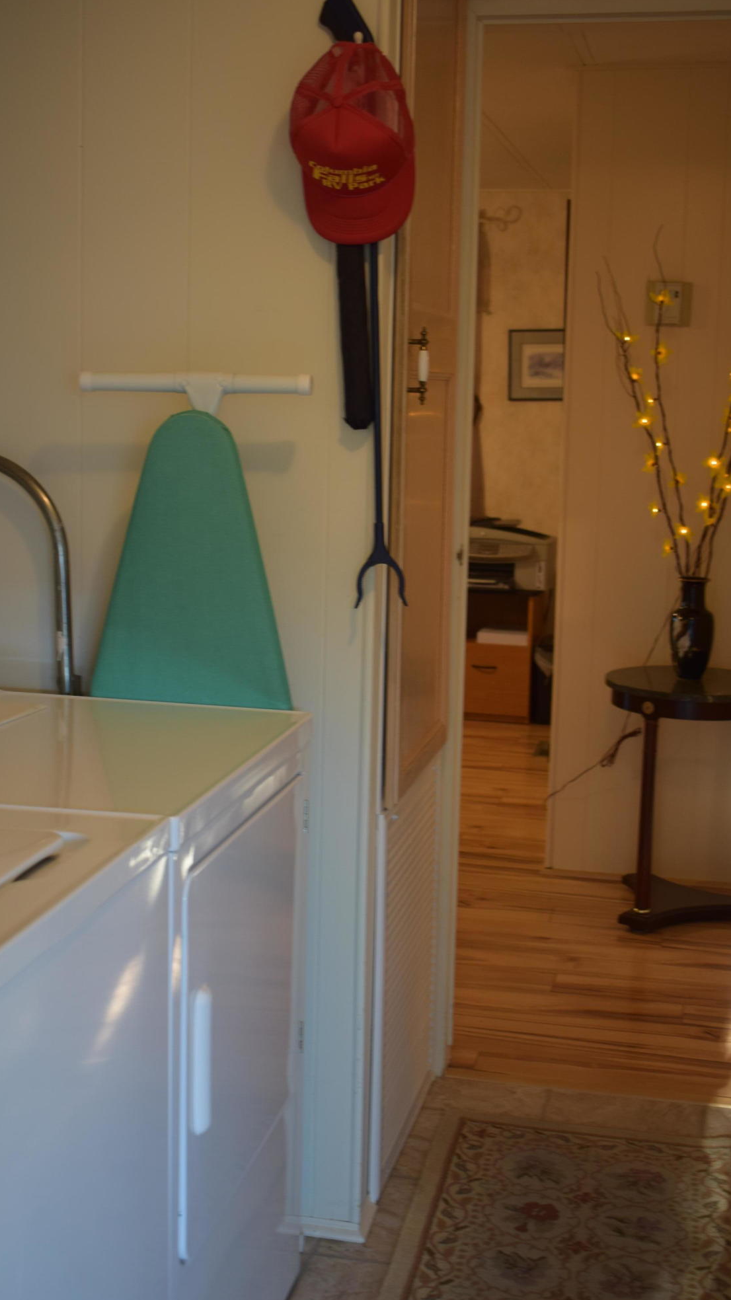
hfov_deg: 24.2
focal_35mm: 50
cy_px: 643
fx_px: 1707
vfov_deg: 41.7
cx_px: 322
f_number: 4.2
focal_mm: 31
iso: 400
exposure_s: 1/40
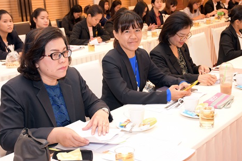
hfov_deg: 35.0
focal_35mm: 57
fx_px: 383
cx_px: 130
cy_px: 80
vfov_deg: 23.8
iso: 1000
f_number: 5.6
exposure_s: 1/60
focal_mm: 32
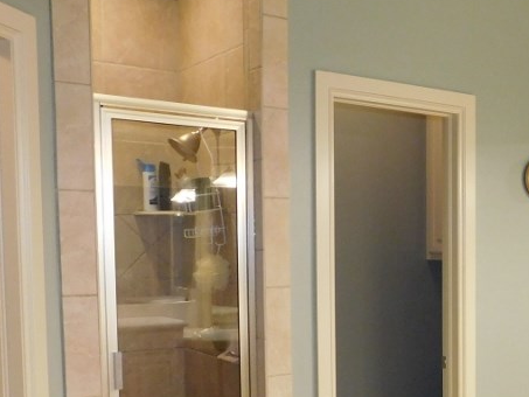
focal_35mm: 52
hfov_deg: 33.5
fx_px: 795
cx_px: 537
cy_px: 300
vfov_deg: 27.6
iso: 360
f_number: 3
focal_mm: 4
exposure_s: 1/30
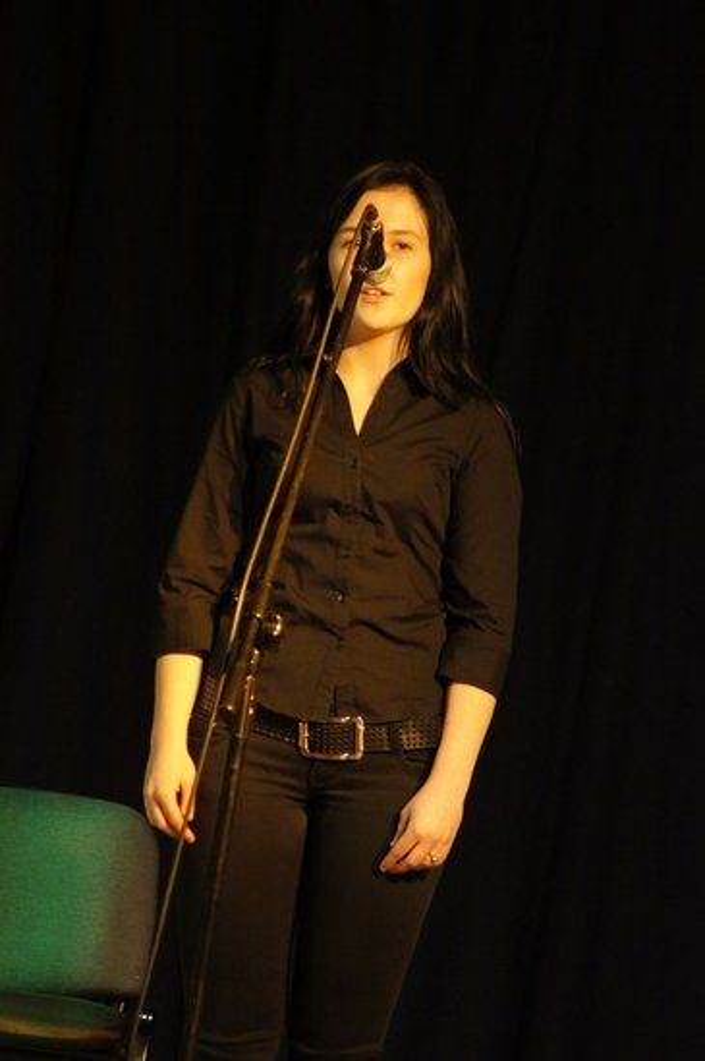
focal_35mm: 450
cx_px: 352
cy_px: 530
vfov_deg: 4.6
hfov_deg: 3.0
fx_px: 13243
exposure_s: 1/50
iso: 3200
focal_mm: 300
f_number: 5.6
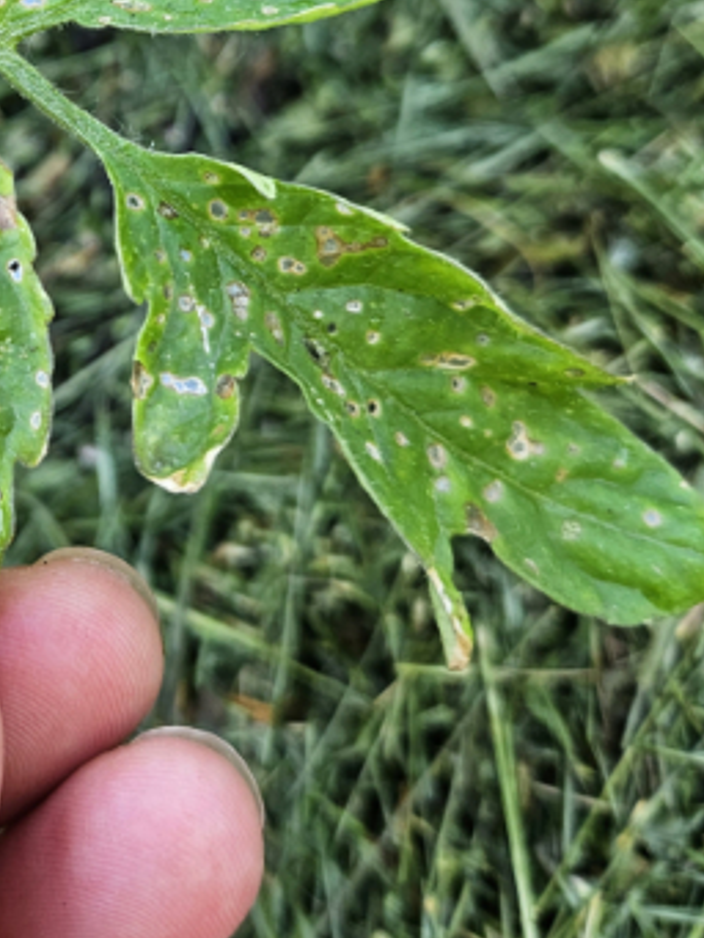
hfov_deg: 25.7
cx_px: 0
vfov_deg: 34.4
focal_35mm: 54
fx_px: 1463
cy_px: 176
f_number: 1.8
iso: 40
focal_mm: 5.4
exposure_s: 1/120
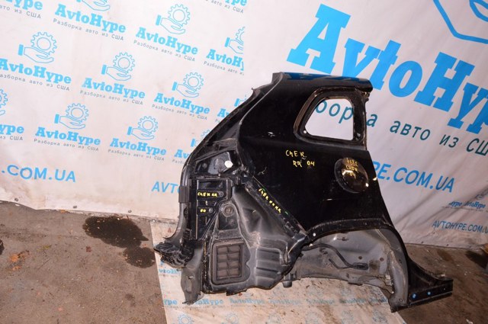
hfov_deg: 62.0
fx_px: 406
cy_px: 162
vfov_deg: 43.5
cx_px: 244
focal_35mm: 30
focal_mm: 20
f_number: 8
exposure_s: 1/160
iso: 1600
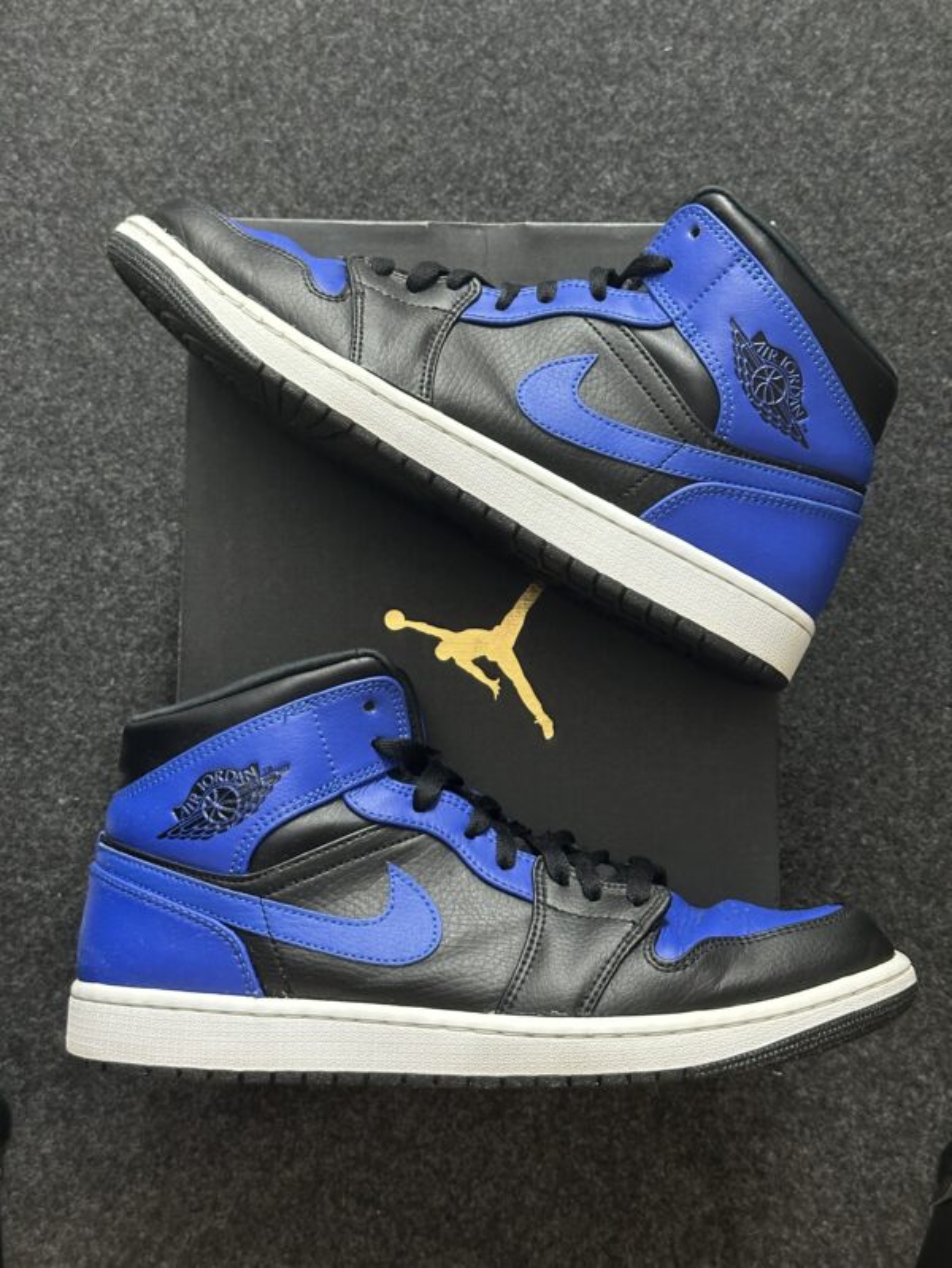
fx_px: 1759
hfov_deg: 30.3
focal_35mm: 48
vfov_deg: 39.6
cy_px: 634
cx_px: 476
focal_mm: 6.86
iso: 400
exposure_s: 1/27
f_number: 1.78
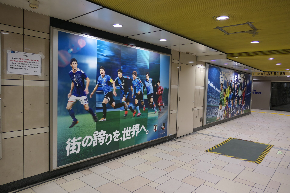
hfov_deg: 73.7
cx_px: 145
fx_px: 193
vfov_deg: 53.1
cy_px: 96
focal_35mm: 24
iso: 125
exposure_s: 1/100
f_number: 1.4
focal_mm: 8.8
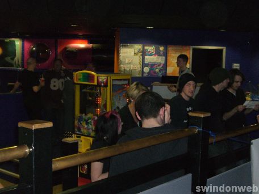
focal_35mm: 57
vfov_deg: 25.7
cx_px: 130
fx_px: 426
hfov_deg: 33.8
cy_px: 97
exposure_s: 1/60
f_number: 5
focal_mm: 11.8
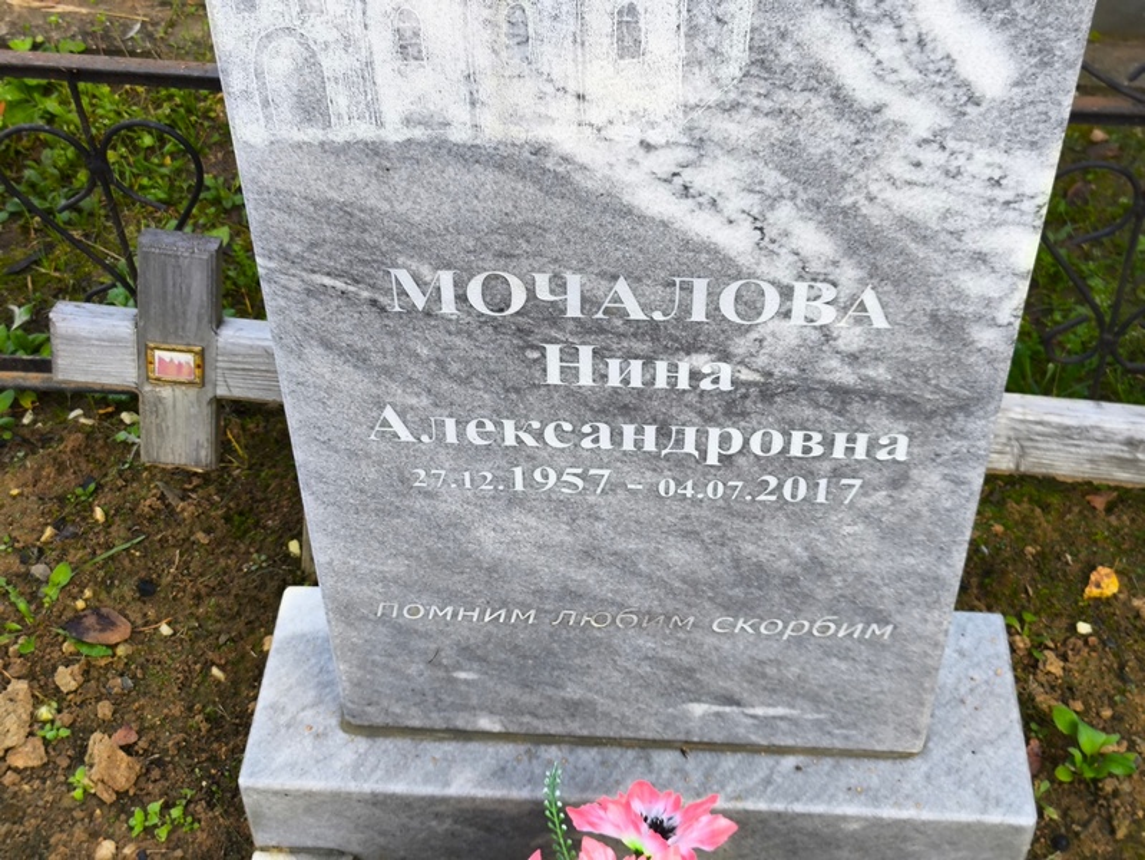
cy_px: 430
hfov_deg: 38.2
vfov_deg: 29.1
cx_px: 572
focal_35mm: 50
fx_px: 1655
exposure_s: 1/144
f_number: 1.7
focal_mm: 4.71
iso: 50
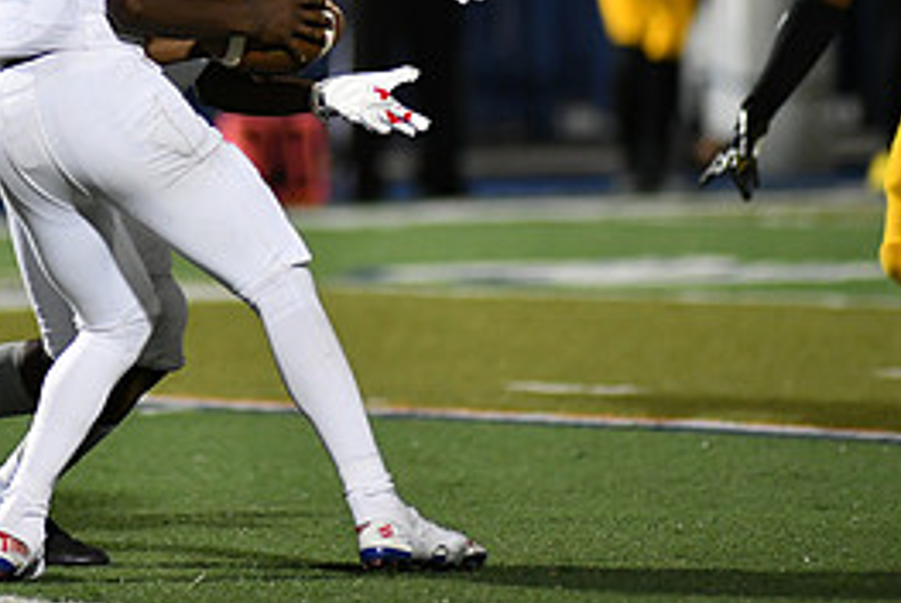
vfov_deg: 2.1
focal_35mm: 661
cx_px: 178
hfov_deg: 3.1
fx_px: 16561
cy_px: -26
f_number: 2.8
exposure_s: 1/1000
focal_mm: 300
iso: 2800
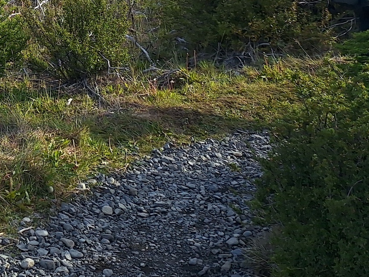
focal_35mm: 81
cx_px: -145
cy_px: -149
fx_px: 863
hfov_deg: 21.2
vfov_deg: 16.5
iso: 40
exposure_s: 1/2392
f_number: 1.8
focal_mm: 5.54
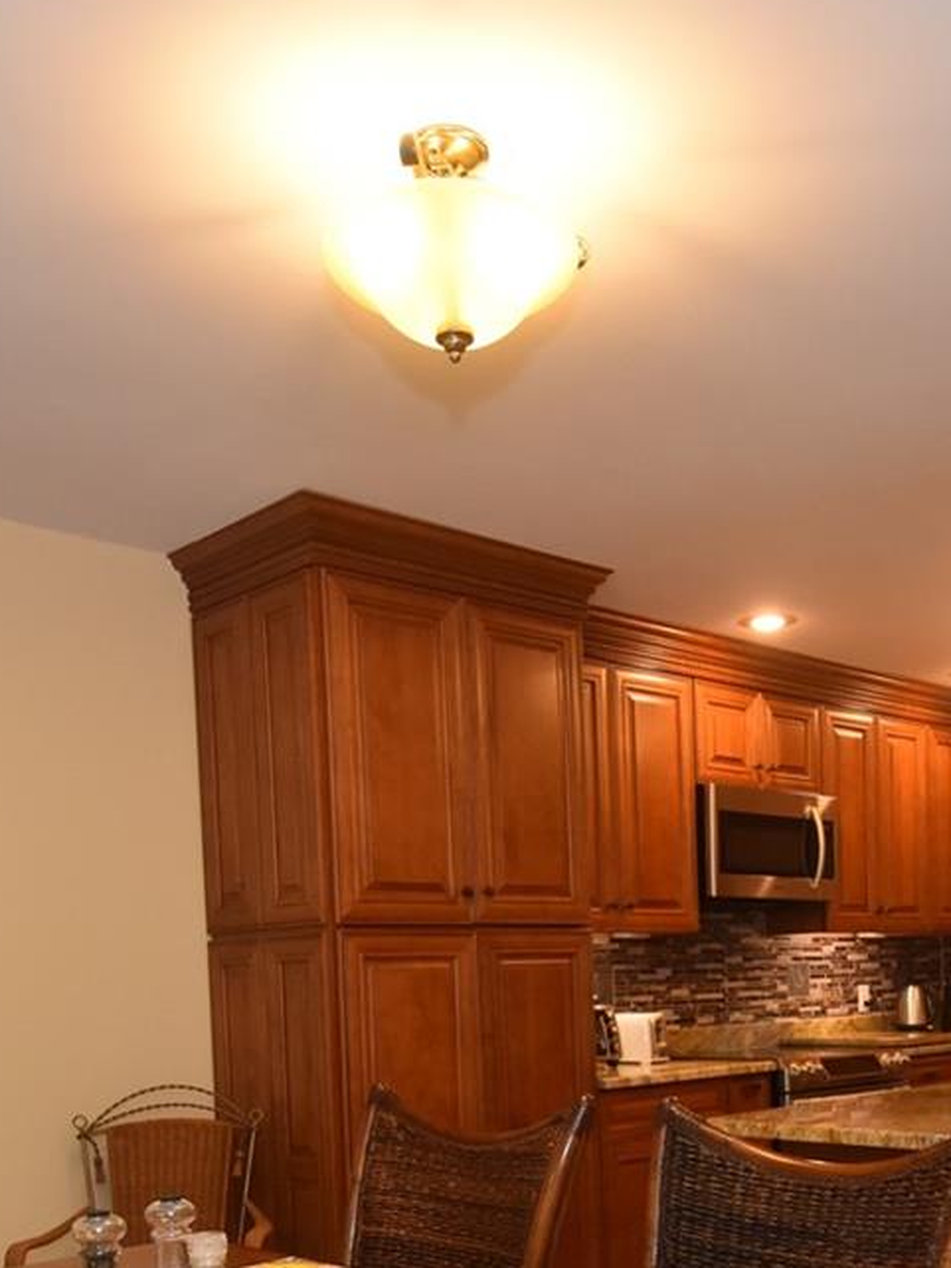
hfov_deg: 39.2
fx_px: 1318
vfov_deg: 48.3
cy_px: 1027
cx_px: 635
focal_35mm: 36
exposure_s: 1/100
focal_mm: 10
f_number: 5
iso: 800
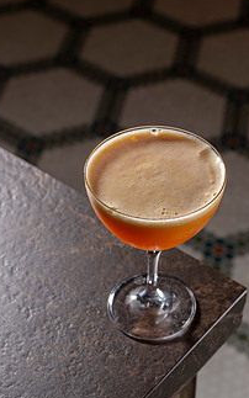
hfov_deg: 18.3
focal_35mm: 71
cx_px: 152
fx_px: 771
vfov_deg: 29.0
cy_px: 219
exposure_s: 1/200
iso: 250
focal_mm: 50
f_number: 7.1
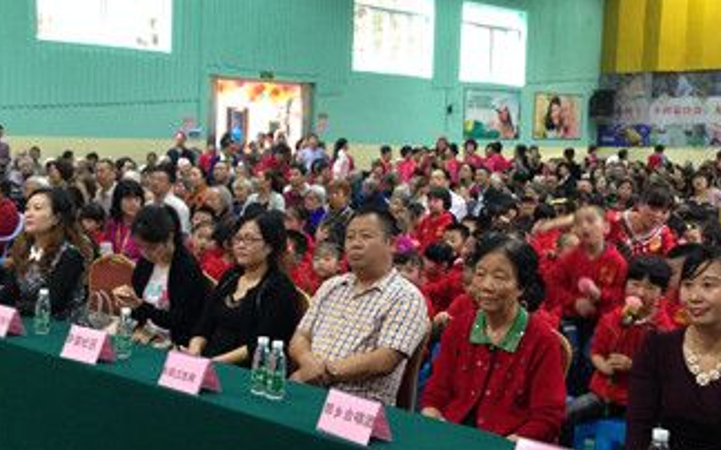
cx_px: 263
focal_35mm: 54
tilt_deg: -5.0
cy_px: 217
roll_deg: -1.6
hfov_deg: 37.3
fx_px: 1060
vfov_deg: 23.9
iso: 200
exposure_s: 1/20
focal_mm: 4.12
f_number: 2.4
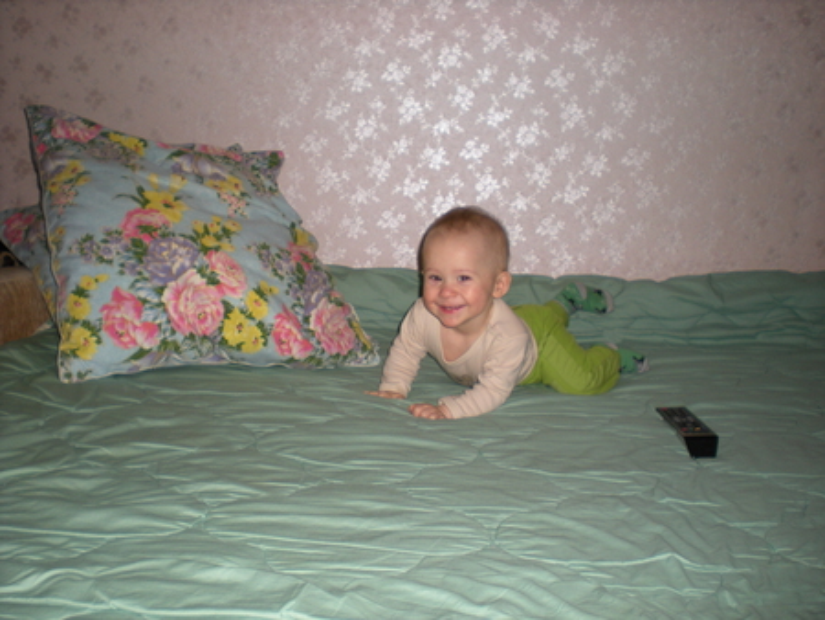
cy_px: 310
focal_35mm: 38
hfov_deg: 49.0
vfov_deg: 37.8
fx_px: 906
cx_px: 412
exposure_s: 1/60
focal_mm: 6.3
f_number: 3.1
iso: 73
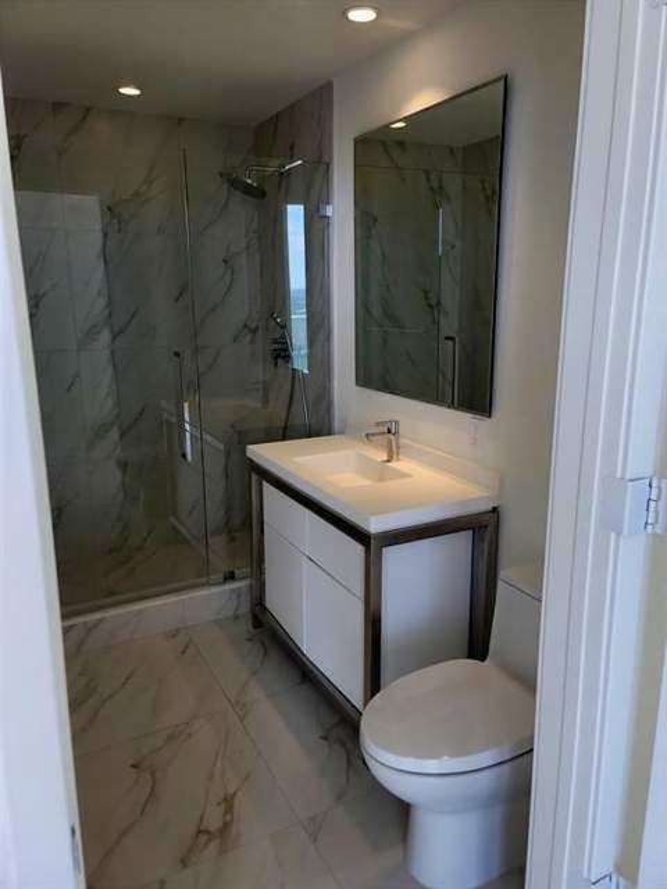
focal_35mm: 25
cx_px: 334
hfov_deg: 54.9
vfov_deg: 69.4
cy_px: 444
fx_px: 642
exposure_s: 1/60
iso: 20
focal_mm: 7
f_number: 1.8
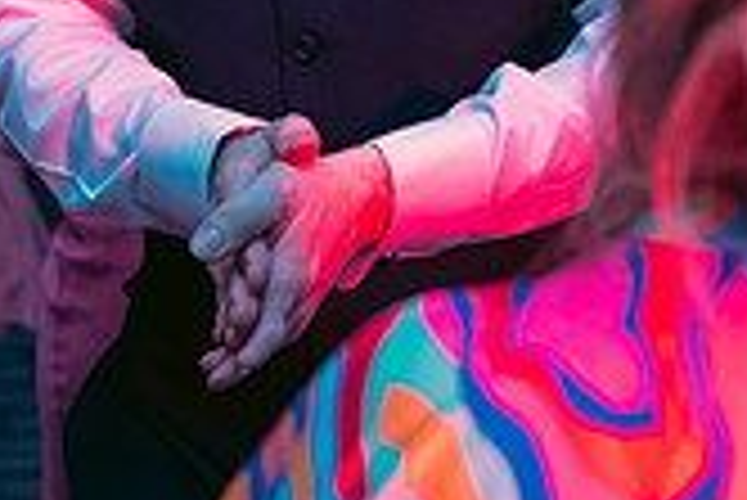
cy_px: -236
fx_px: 3053
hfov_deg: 13.9
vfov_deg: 9.1
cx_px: 310
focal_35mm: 147
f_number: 3.5
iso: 800
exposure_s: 1/160
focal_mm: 42
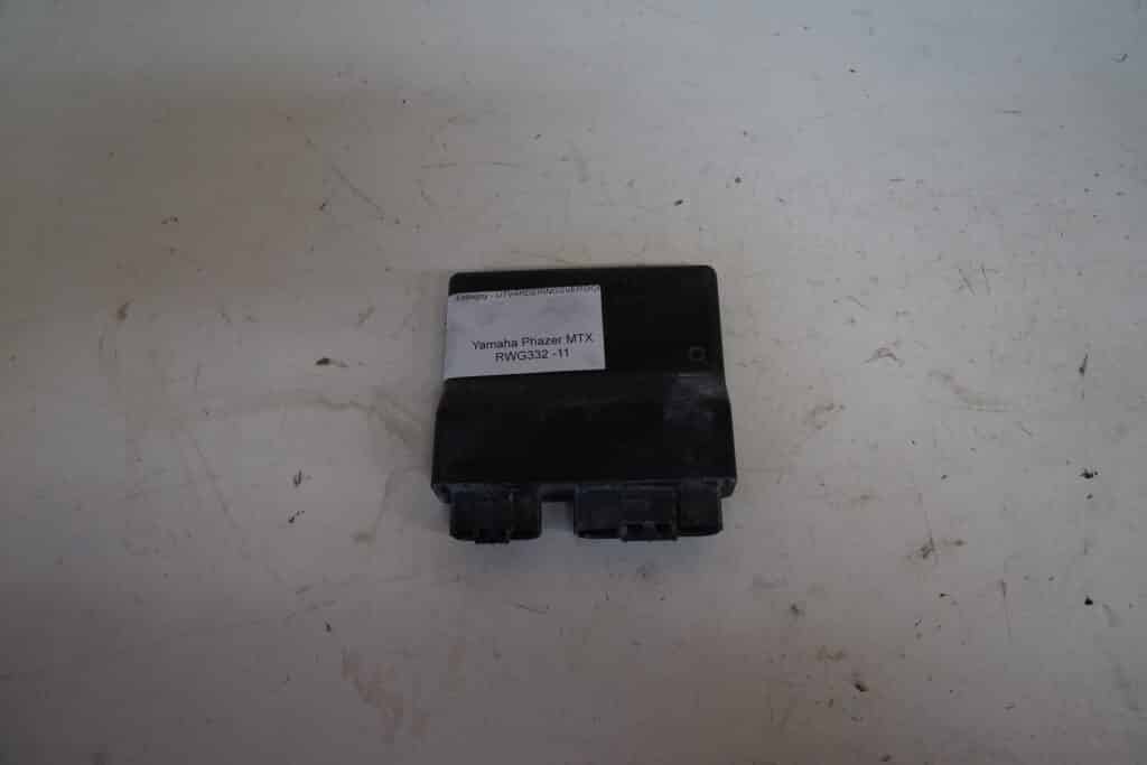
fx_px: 860
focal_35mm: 27
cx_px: 574
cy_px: 382
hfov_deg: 67.4
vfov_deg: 47.9
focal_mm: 18
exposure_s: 1/60
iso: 1000
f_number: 5
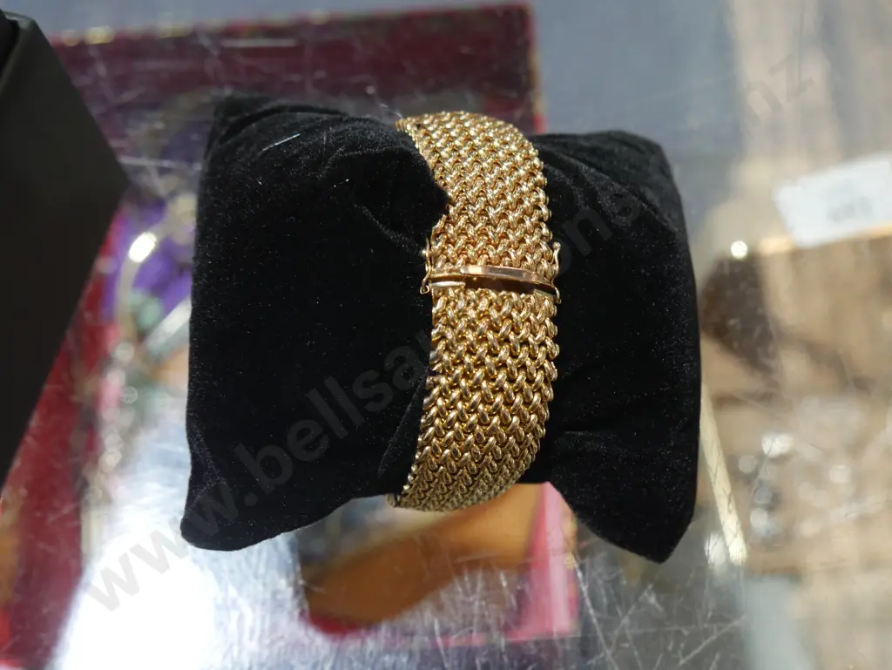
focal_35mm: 50
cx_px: 446
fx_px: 1289
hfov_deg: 38.2
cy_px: 335
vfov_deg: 29.1
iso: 640
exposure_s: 1/60
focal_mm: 25
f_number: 5.6
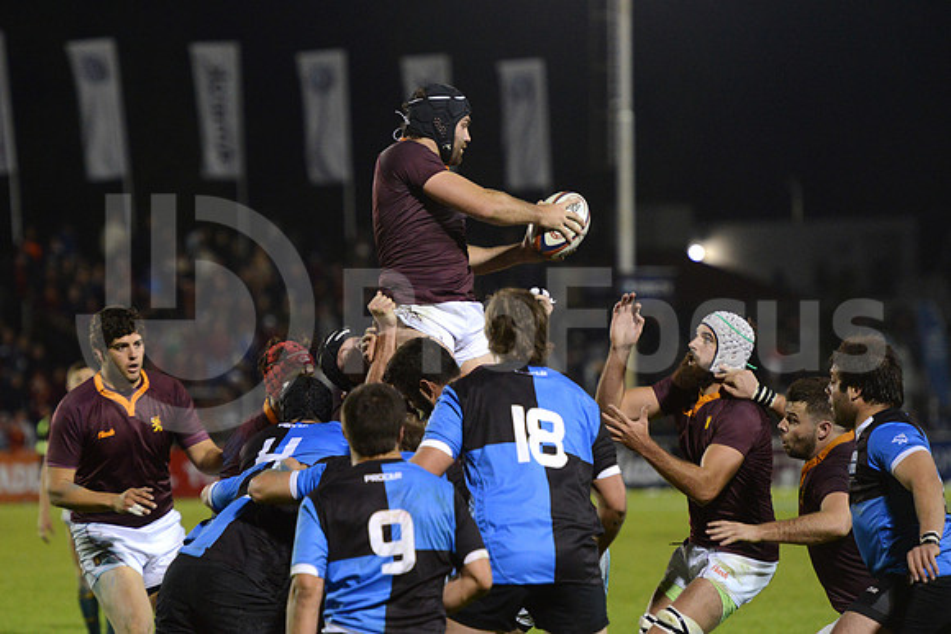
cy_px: 317
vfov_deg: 6.0
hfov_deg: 8.9
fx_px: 6077
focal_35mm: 230
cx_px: 476
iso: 5000
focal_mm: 230
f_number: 4
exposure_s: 1/500
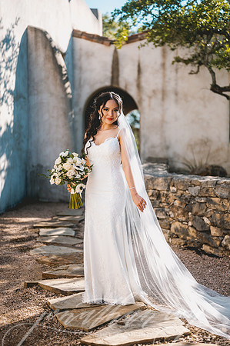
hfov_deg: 26.9
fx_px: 480
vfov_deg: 39.6
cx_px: 115
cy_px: 173
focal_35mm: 50
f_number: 1.8
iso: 80
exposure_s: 1/2500
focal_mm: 50
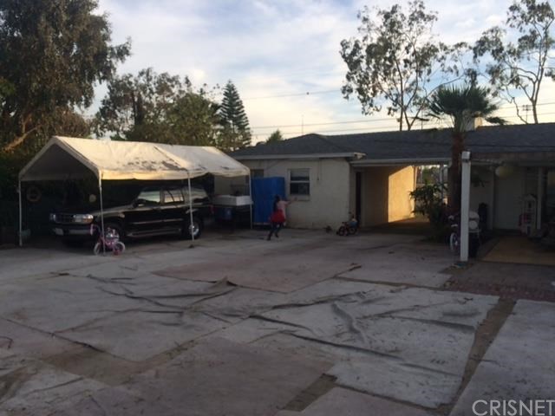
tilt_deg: -2.9
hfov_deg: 61.7
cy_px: 208
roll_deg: +1.7
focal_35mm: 29
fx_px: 465
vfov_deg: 48.2
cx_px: 278
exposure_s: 1/843
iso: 32
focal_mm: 4.15
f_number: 2.2
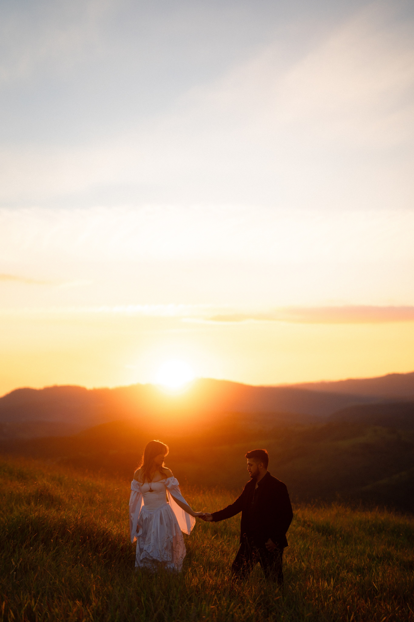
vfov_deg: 39.6
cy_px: 311
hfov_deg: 27.0
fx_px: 862
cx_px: 207
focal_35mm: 50
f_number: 1.2
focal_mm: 50
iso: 200
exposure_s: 1/3200
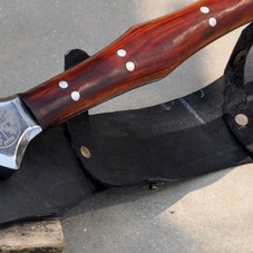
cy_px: 262
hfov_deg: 7.8
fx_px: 1778
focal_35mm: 215
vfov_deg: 8.1
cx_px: -224
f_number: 9
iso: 200
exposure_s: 1/320
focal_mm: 32
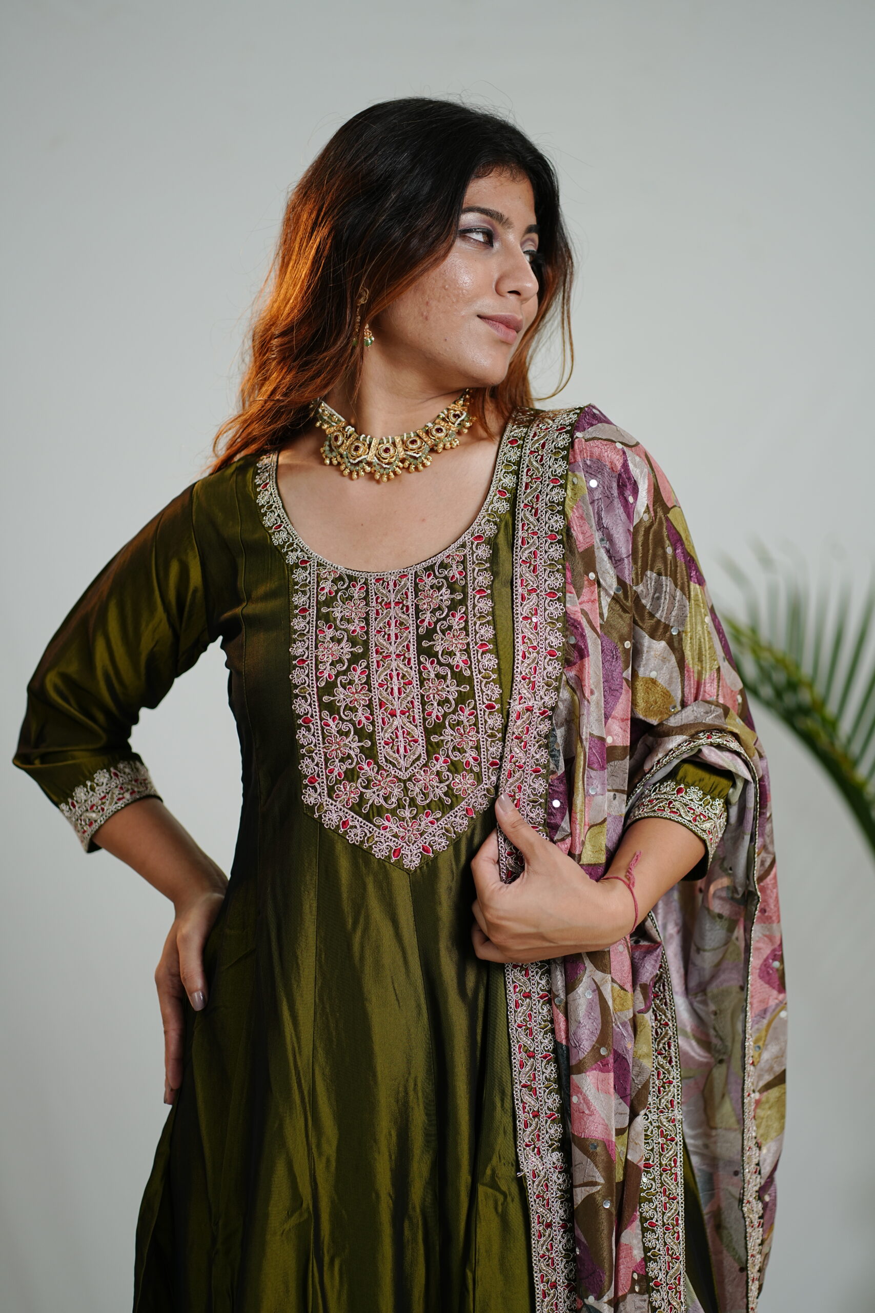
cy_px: 656
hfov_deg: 16.1
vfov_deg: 23.9
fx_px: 3098
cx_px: 438
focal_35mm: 85
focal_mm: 85
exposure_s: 1/160
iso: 250
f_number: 2.5
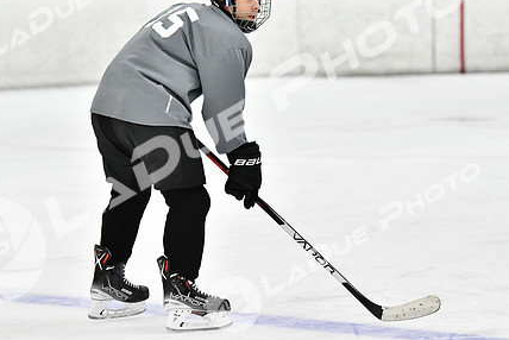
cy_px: 129
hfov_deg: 7.8
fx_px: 3735
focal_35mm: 264
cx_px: 203
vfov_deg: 5.2
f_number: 2.8
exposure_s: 1/1250
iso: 5000
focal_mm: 130
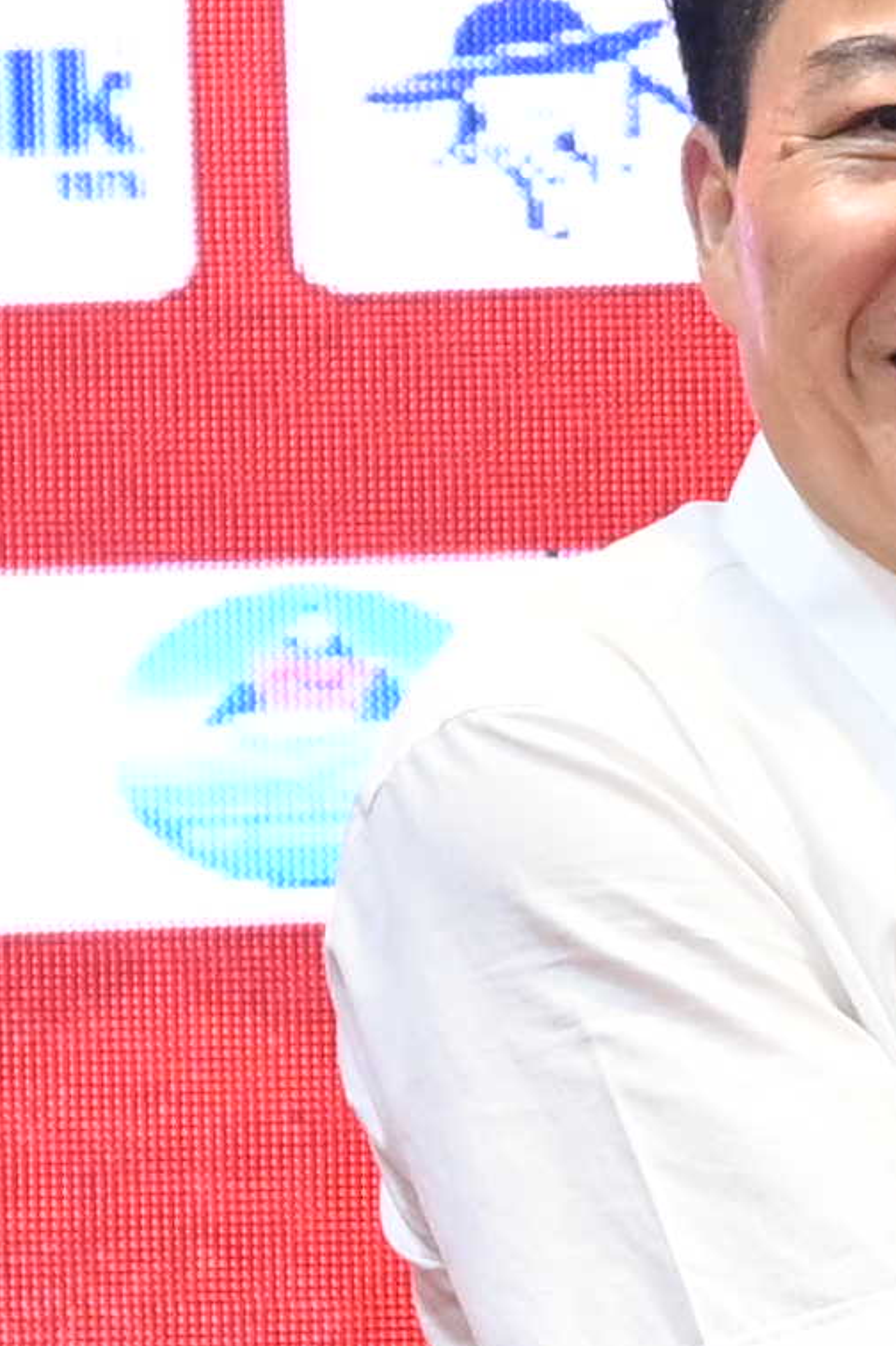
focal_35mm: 611
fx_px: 22830
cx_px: 1861
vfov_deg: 3.4
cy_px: 519
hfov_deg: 2.2
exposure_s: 1/100
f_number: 5
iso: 1600
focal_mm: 56
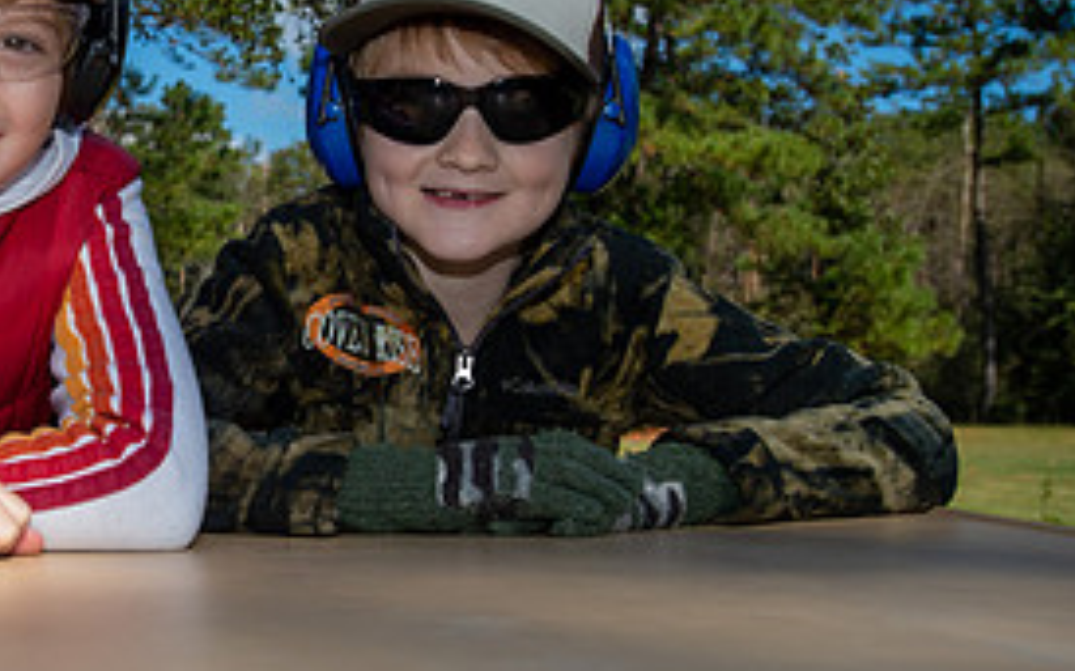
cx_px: 129
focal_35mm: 56
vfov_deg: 23.1
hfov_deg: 34.5
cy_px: 275
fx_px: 1640
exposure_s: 1/250
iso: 80
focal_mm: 26
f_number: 5.6
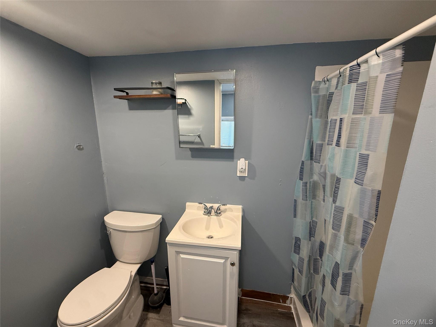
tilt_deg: -11.0
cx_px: 218
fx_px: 176
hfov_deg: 102.1
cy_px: 164
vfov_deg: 85.7
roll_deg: -0.6
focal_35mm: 14
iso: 320
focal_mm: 2.22
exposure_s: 1/120
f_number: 2.2
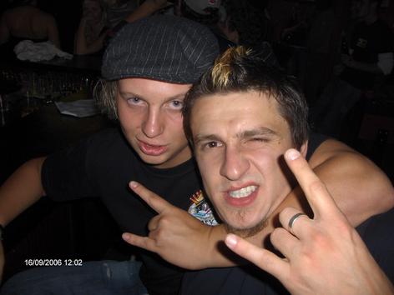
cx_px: 197
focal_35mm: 35
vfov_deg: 40.7
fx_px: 398
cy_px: 148
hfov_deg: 52.6
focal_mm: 5.8
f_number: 2.6
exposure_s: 1/60
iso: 100
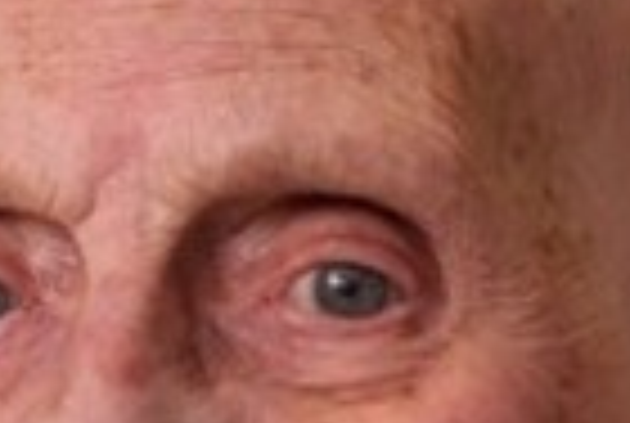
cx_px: 32
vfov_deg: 3.3
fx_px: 7190
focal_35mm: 410
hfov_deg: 5.0
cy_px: 783
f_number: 5.6
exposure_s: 1/125
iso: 400
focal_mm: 42.5
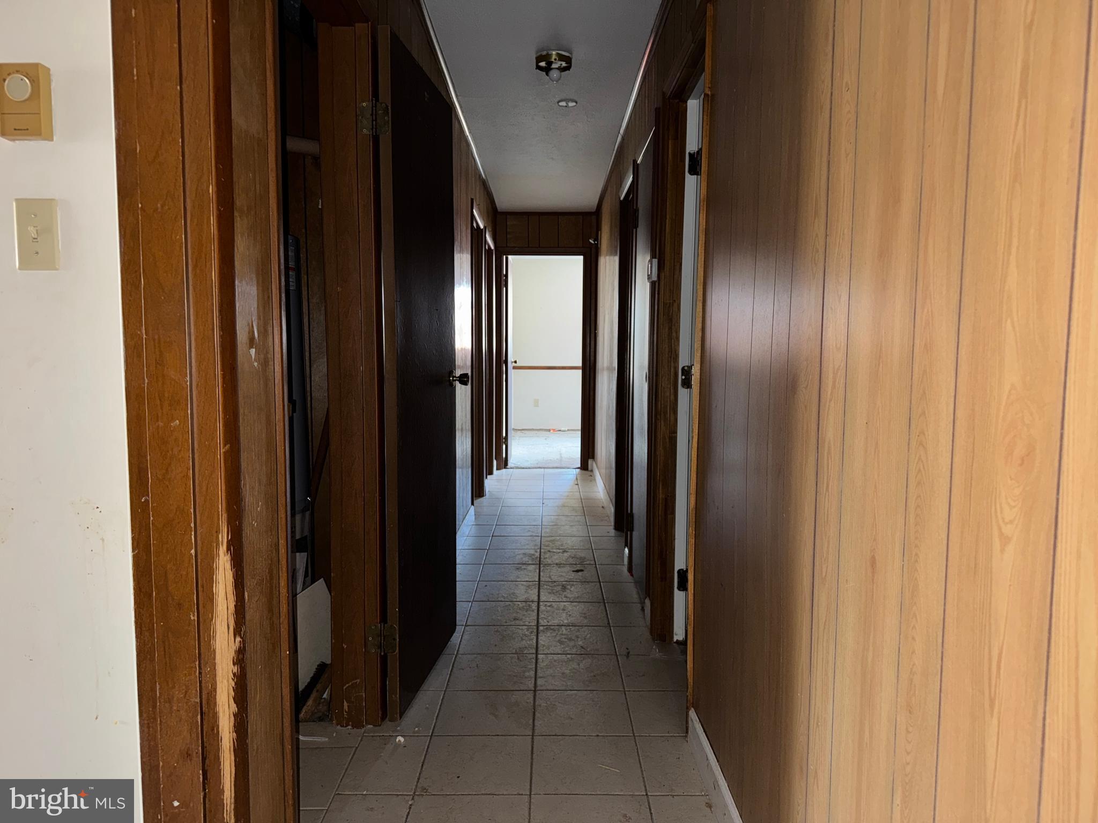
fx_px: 761
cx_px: 549
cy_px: 412
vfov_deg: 56.8
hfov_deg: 71.6
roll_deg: +0.0
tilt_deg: -4.9
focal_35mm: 24
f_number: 1.78
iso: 100
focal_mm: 6.76
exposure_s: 1/12
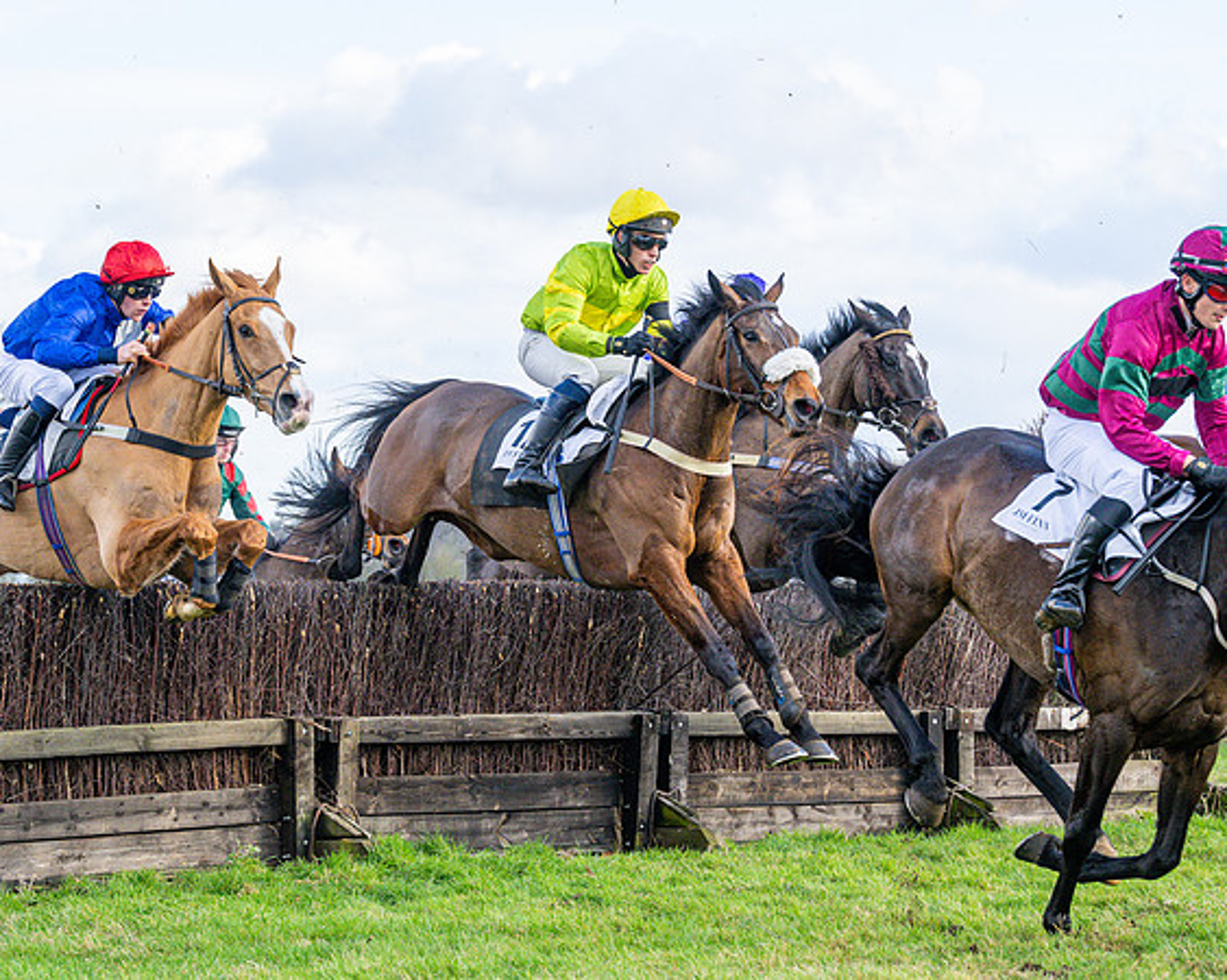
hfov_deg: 16.9
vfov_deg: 13.6
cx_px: 337
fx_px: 4121
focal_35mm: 114
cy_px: 444
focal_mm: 70
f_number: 4
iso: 640
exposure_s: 1/2000
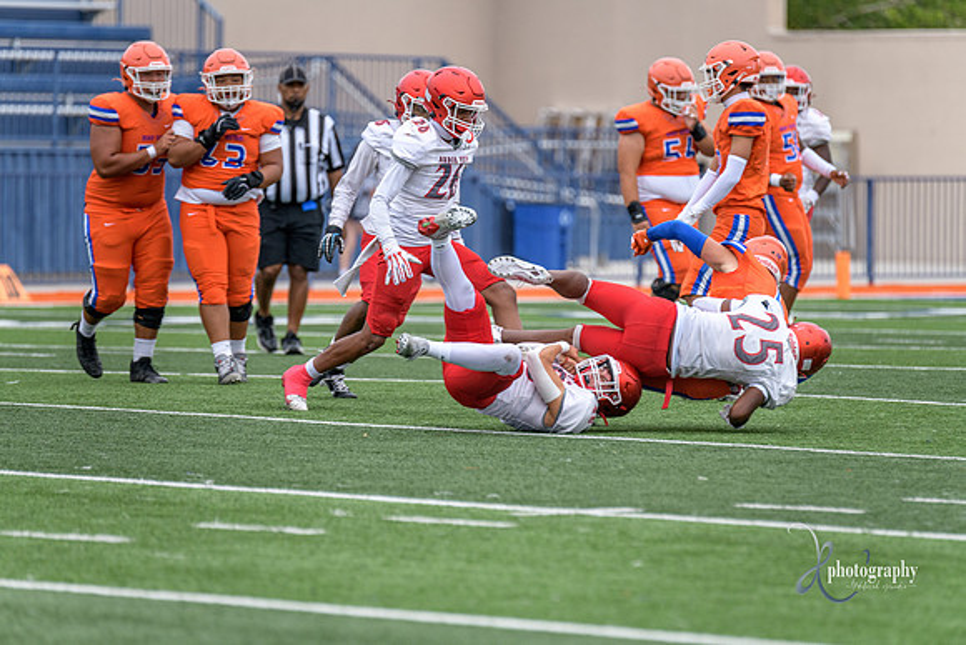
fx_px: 8052
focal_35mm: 300
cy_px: 322
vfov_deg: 4.6
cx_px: 483
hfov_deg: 6.9
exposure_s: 1/1000
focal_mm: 300
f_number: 3.5
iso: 500
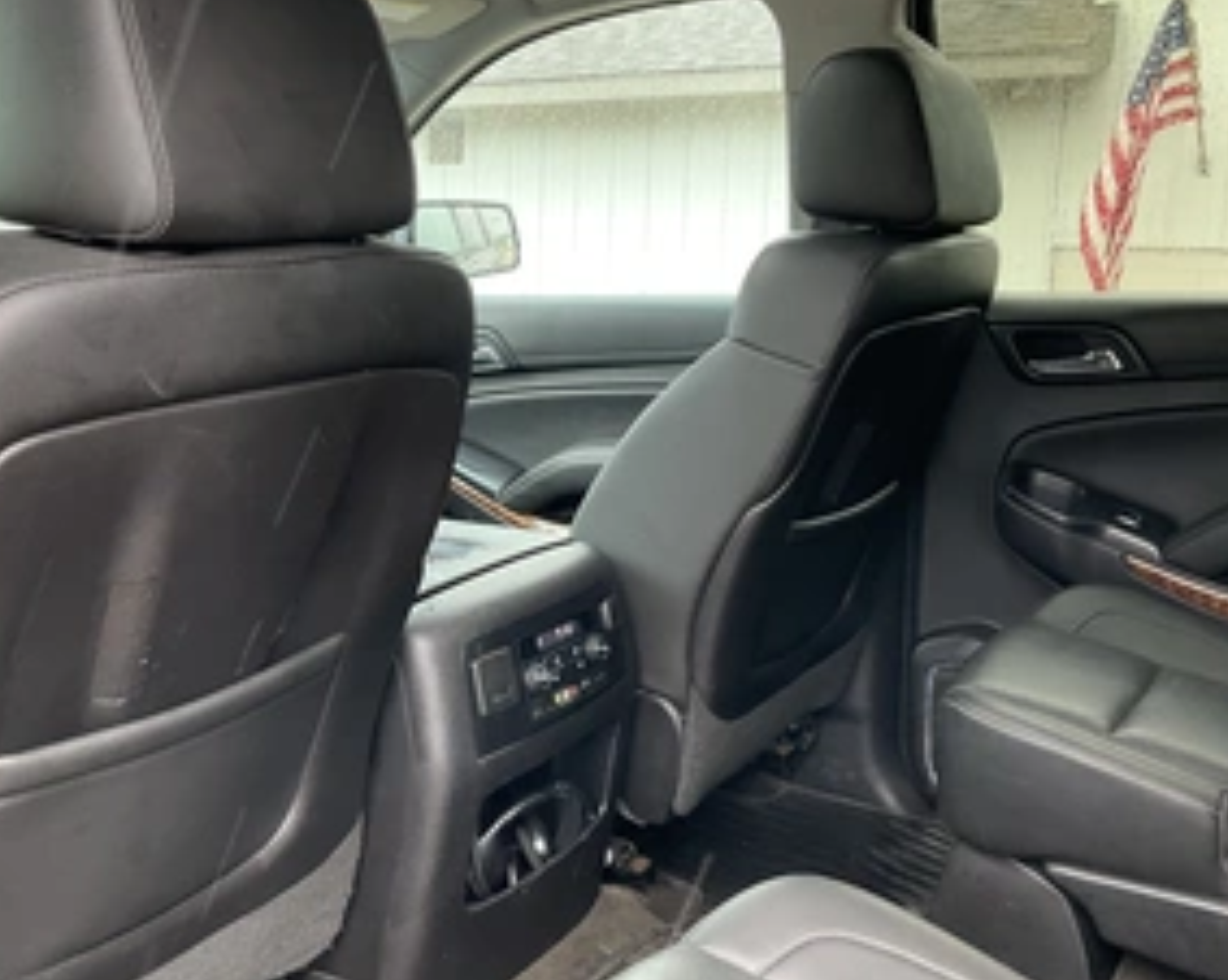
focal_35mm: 40
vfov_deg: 37.3
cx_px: 525
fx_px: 1453
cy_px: 468
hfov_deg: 45.7
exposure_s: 1/71
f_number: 1.8
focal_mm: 3
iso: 64
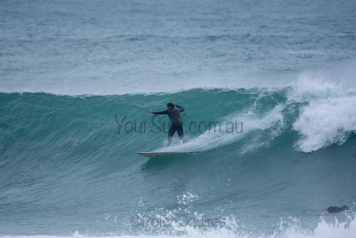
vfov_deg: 1.8
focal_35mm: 750
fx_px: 7418
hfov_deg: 2.7
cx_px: 178
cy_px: 119
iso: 250
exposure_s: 1/1000
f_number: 5.6
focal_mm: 500
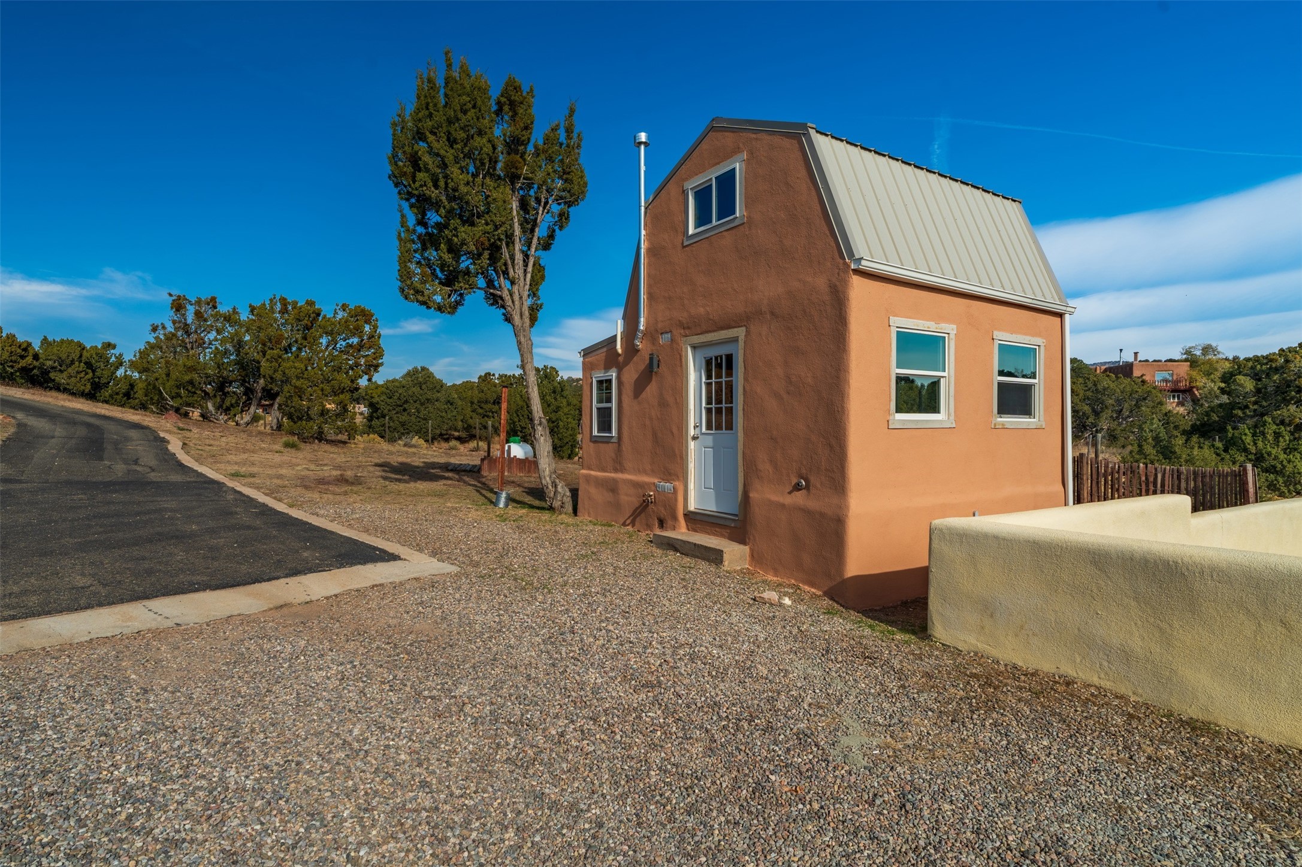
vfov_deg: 67.4
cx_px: 651
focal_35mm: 18
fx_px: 651
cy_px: 434
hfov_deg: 90.0
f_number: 8
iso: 100
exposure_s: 1/2000
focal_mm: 18
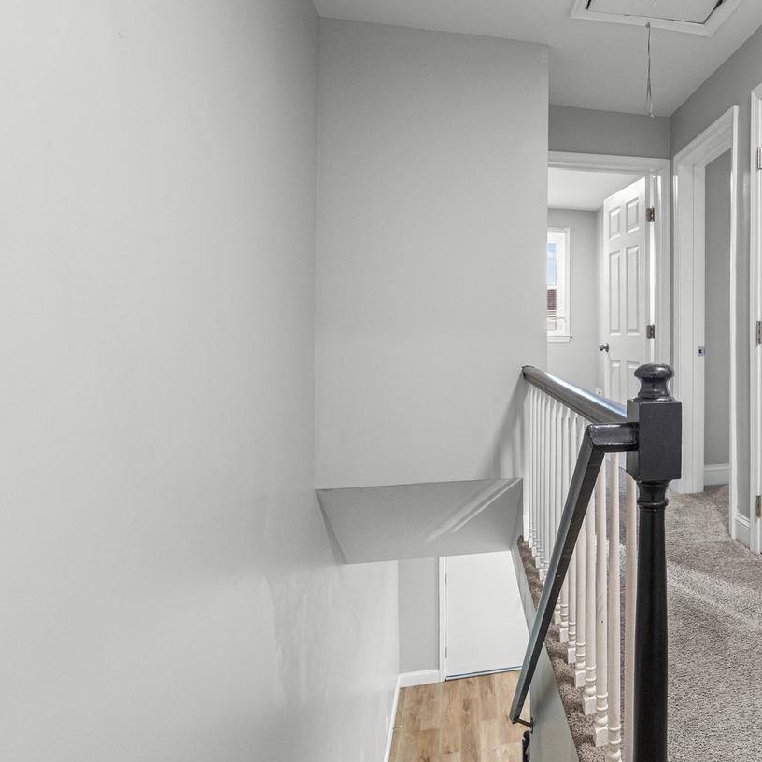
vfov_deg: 64.9
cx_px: 636
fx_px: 598
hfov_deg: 58.7
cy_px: 416
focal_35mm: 24
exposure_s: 1/15
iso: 1600
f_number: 7.1
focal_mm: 16
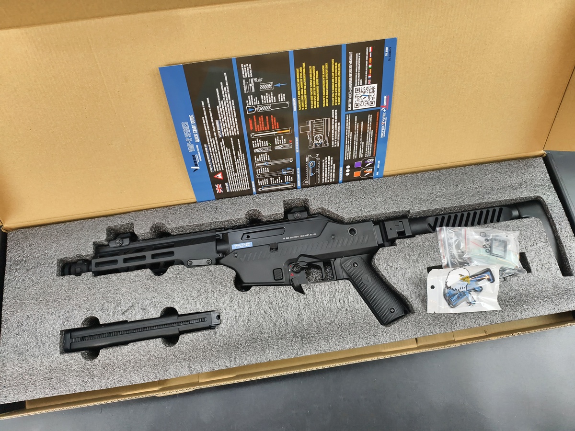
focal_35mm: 23
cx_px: 288
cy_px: 216
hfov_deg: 73.9
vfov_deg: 58.9
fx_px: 382
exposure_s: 1/60
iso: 329
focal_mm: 6.54
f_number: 1.57
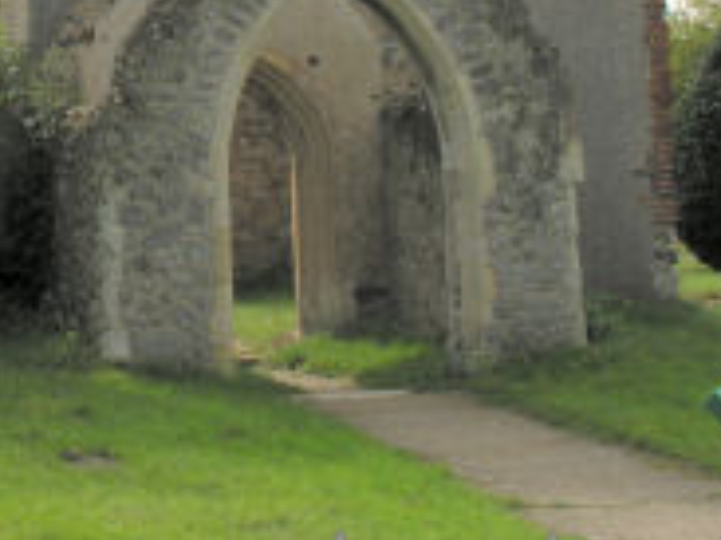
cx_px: 43
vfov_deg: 16.4
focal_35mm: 88
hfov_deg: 21.7
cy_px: 2
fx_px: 1832
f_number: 5.6
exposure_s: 1/157
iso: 50
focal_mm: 8.9
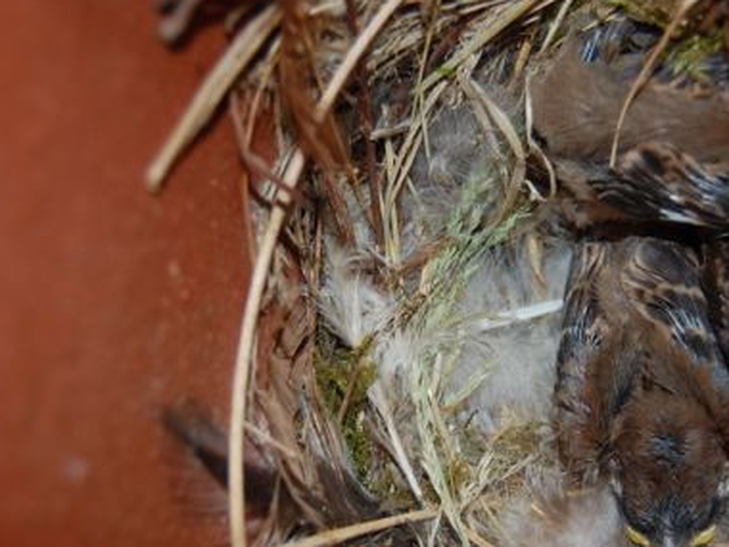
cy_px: 307
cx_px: 439
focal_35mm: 68
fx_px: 1432
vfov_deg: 21.6
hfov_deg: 28.5
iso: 250
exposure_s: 1/60
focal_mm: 28
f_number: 4.2
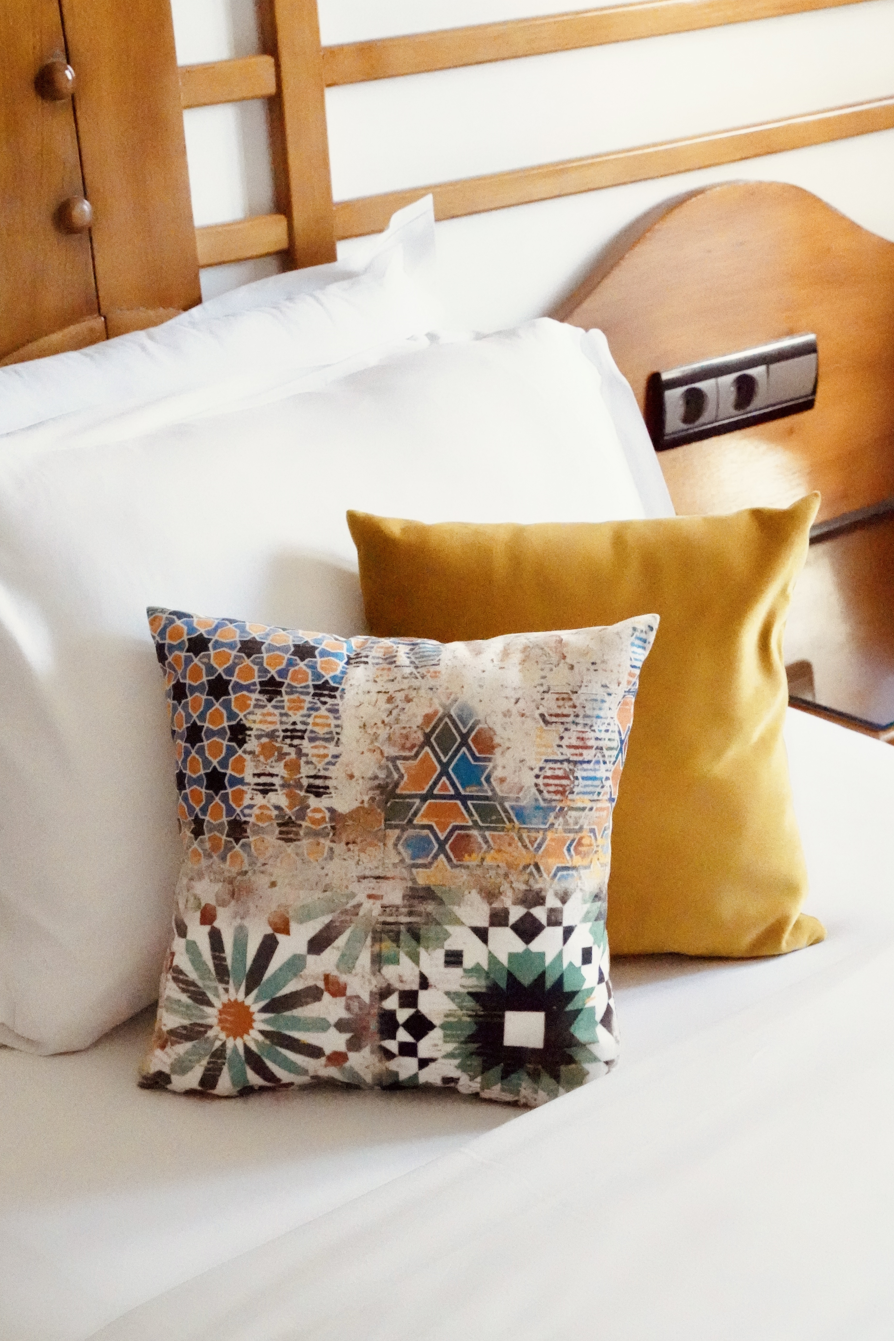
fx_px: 2197
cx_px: 462
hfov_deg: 23.0
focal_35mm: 59
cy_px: 705
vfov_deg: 33.9
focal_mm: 55
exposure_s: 1/400
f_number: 13
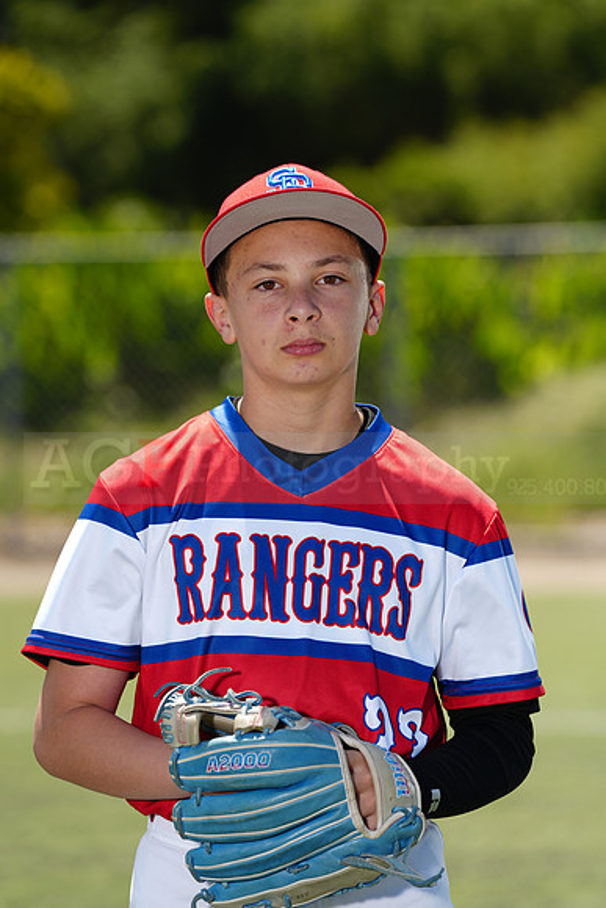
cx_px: 303
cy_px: 454
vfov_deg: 10.3
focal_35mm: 200
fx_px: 5047
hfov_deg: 6.9
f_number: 5
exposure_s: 1/250
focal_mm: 200
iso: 50
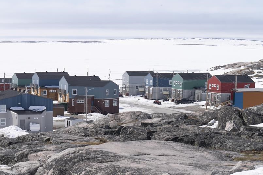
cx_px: 131
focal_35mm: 164
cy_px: 104
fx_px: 1198
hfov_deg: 12.5
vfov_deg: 8.4
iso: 320
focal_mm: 129
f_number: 22
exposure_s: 1/160
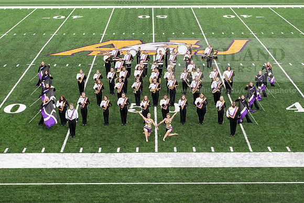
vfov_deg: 17.1
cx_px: 152
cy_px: 102
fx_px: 676
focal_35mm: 80
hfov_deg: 25.4
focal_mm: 80
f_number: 10
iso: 640
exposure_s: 1/320
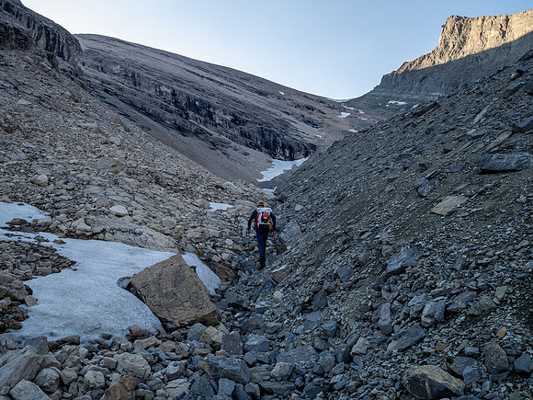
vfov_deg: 56.8
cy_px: 200
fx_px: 370
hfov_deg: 71.6
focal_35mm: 24
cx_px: 266
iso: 200
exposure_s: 1/80
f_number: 8
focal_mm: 12
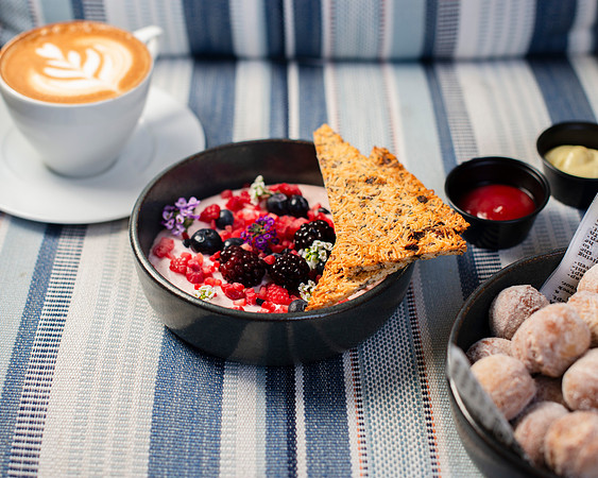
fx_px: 1022
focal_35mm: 58
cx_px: 282
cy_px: 239
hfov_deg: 32.6
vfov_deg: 26.3
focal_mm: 50
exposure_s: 1/200
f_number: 3.2
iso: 200
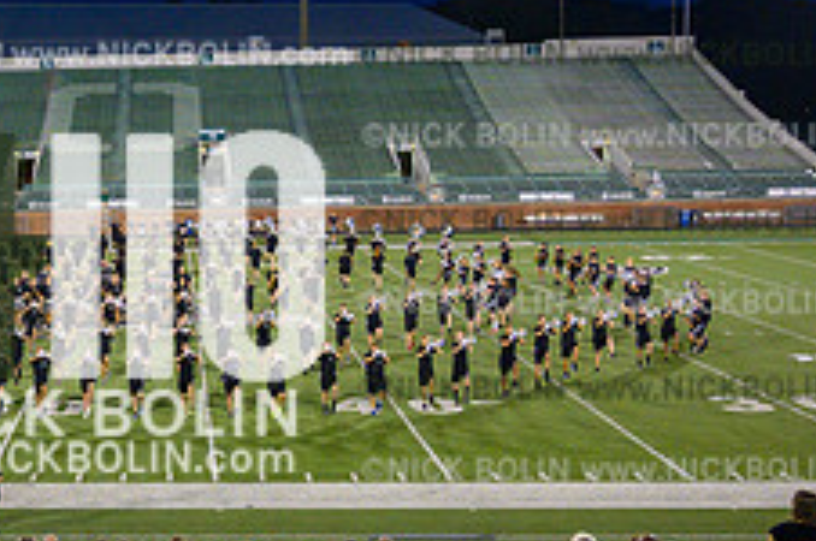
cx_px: 69
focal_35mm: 63
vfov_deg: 21.5
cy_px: 303
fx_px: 1426
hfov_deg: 30.4
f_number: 4
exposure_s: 1/1000
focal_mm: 24.5
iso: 4000
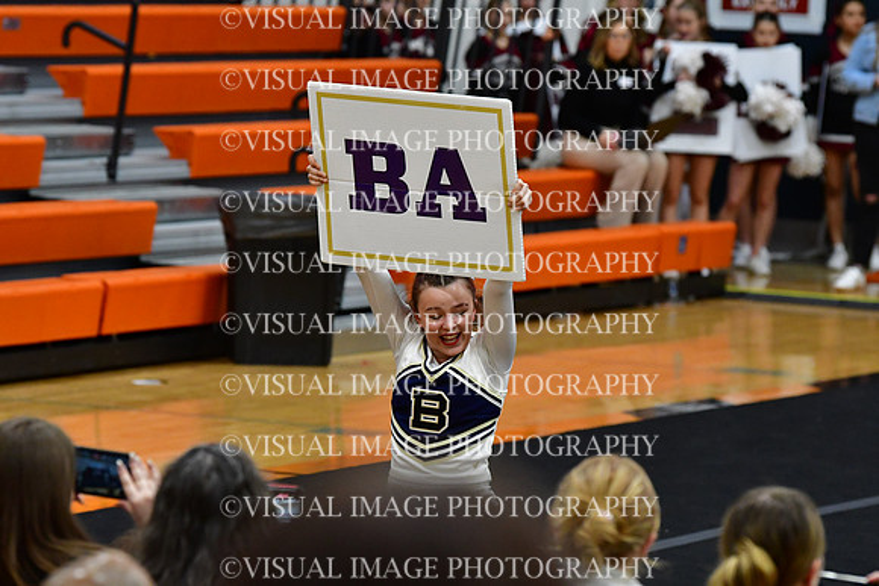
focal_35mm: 217
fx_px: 5299
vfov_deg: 6.3
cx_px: 440
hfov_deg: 9.5
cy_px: 293
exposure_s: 1/500
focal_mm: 145
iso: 4000
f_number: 4
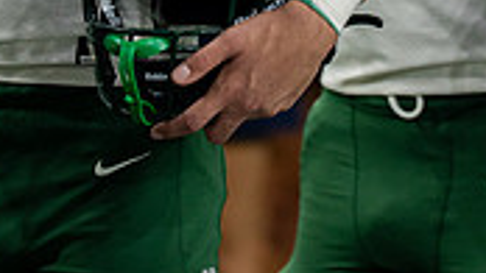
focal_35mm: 680
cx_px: 395
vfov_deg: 1.8
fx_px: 8766
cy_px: -289
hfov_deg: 3.2
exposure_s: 1/400
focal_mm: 162
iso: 640
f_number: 2.8
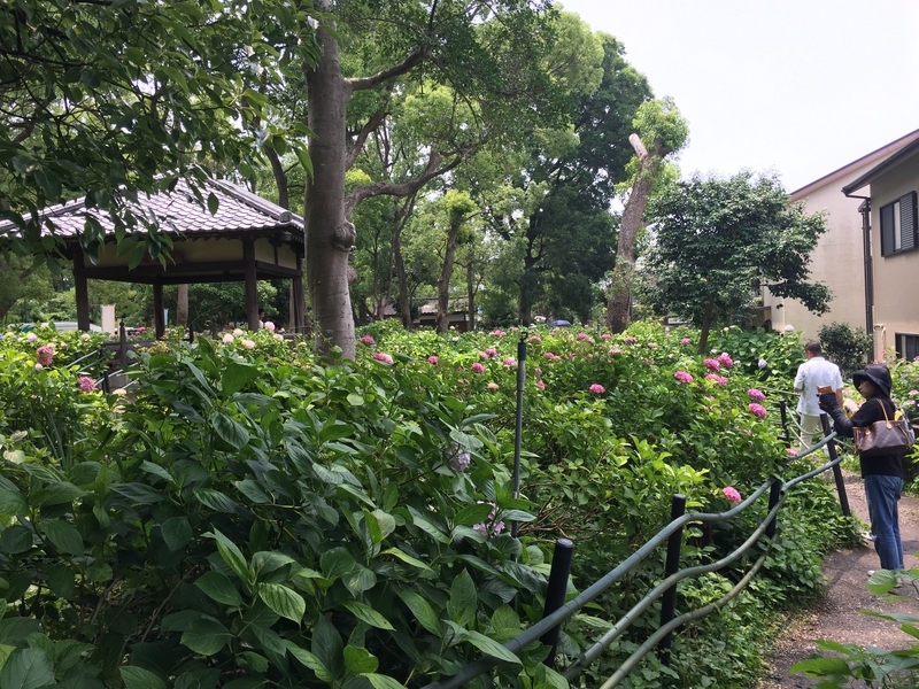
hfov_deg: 61.7
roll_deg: +1.5
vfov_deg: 48.2
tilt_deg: -0.5
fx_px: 770
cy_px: 344
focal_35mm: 29
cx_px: 460
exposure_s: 1/573
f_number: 2.2
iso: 32
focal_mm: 4.15
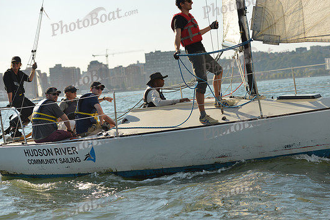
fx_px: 779
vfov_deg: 16.1
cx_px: 171
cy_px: 101
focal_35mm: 85
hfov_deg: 23.9
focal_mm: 78
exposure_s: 1/1250
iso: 400
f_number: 5
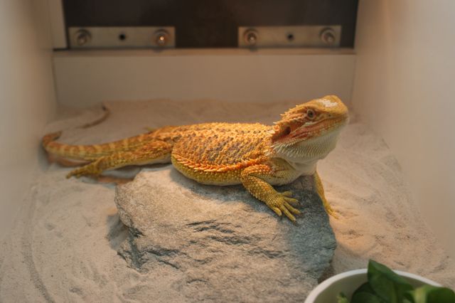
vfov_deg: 29.8
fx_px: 568
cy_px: 152
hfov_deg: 43.6
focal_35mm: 45
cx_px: 228
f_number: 5.6
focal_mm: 30
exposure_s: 1/60
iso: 100
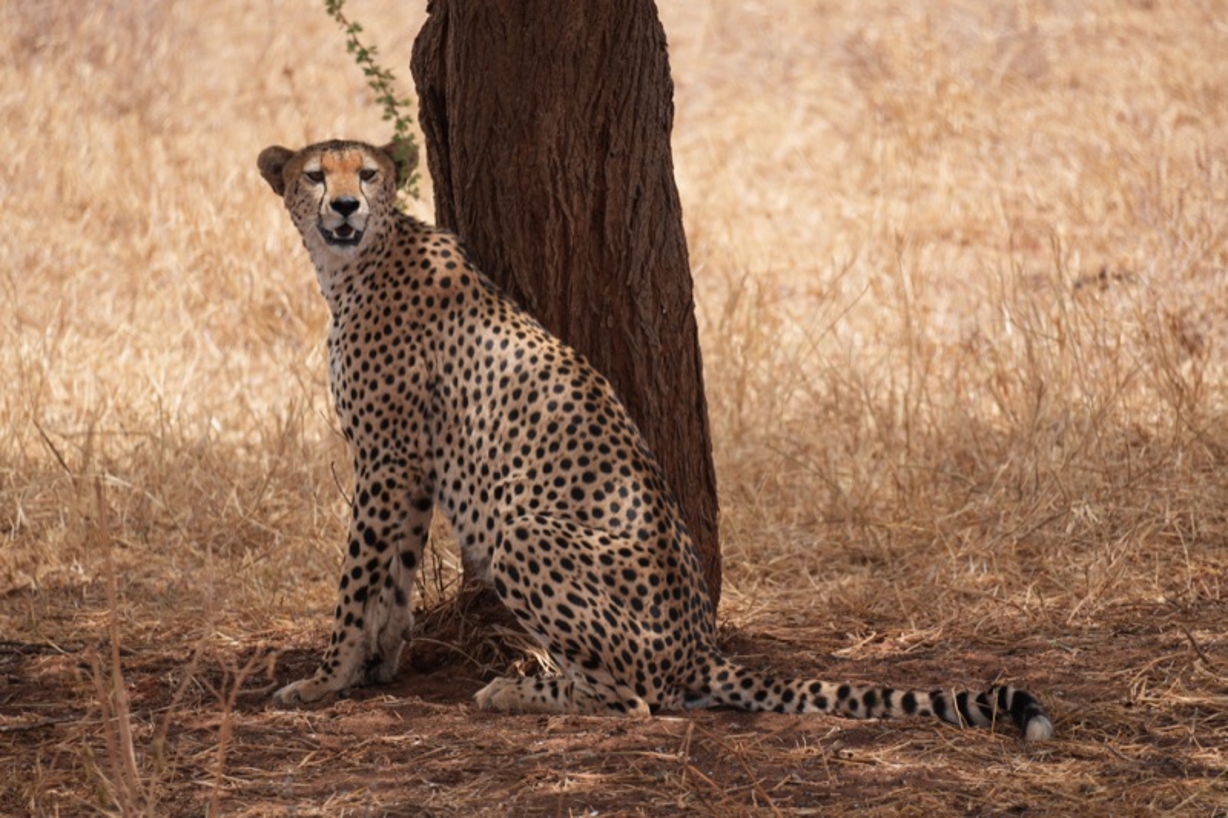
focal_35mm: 525
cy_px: 409
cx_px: 614
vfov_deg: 2.6
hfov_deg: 3.9
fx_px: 17903
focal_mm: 350
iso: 160
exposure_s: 1/500
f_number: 6.3
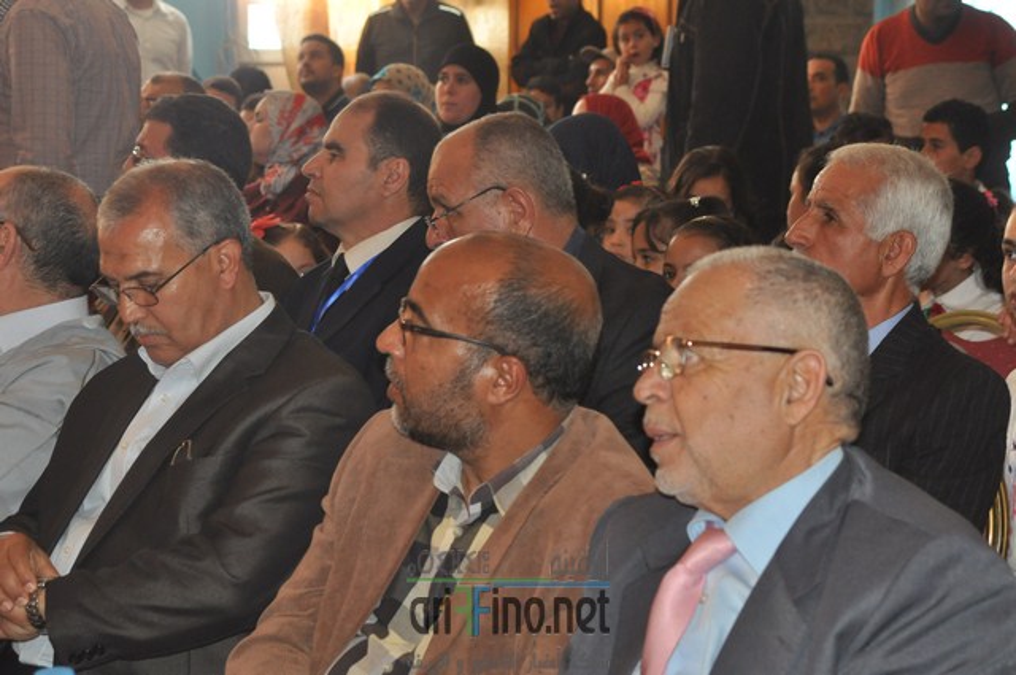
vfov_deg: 15.7
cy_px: 338
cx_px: 508
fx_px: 2452
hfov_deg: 23.4
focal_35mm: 87
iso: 800
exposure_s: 1/60
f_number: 4.8
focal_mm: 58
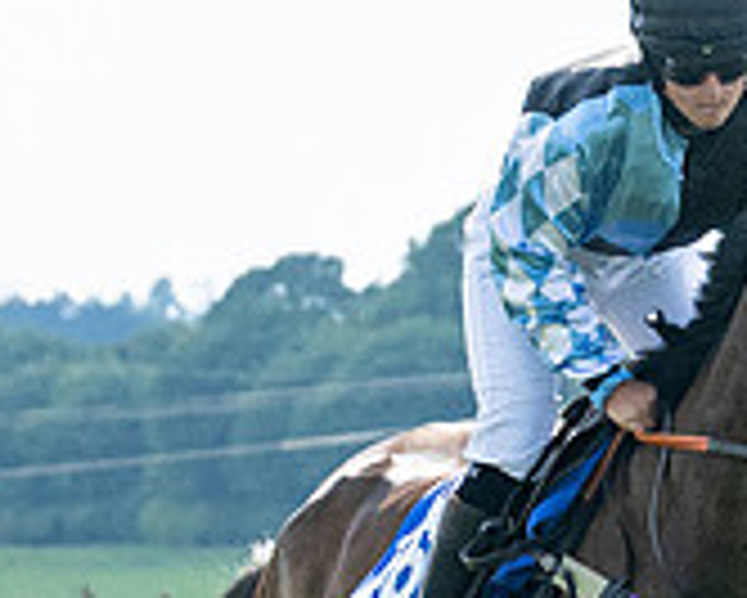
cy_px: 397
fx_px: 18184
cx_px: 699
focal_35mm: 822
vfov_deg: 1.9
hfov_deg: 2.4
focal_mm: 98
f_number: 5
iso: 400
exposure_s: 1/3200
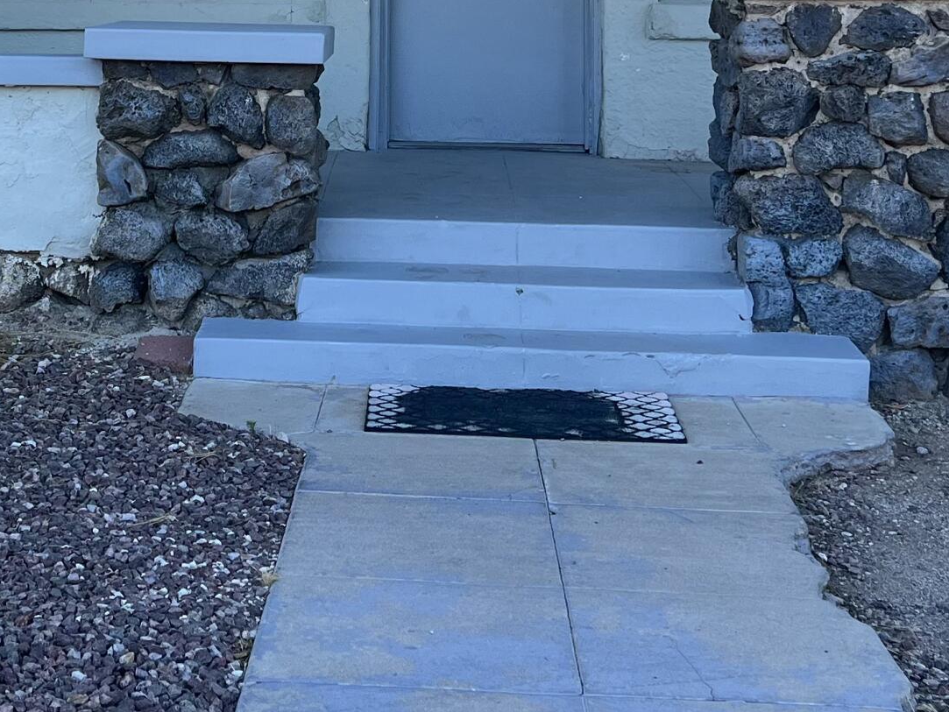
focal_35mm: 72
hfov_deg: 26.8
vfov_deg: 19.4
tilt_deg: +1.7
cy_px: -123
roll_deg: -0.6
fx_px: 1975
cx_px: 273
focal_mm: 5.7
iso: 50
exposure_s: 1/614
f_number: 1.5
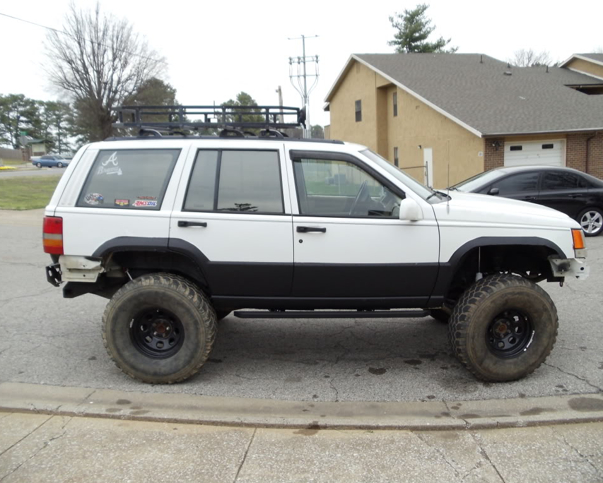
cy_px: 242
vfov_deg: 32.8
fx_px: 821
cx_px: 315
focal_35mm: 46
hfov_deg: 40.3
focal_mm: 6
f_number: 3.5
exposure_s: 1/200
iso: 200
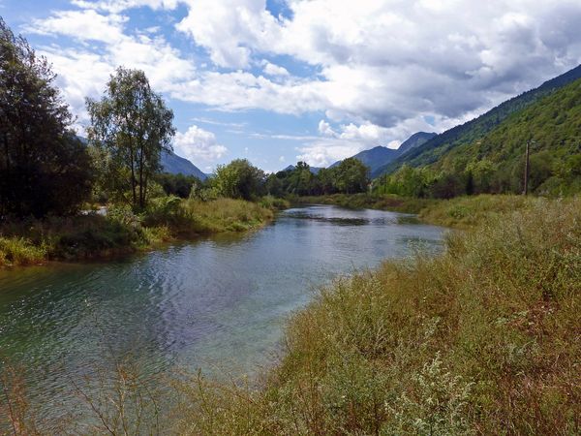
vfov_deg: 54.9
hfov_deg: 69.4
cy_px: 218
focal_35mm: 25
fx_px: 420
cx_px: 290
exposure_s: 1/400
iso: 80
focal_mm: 4.1
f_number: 5
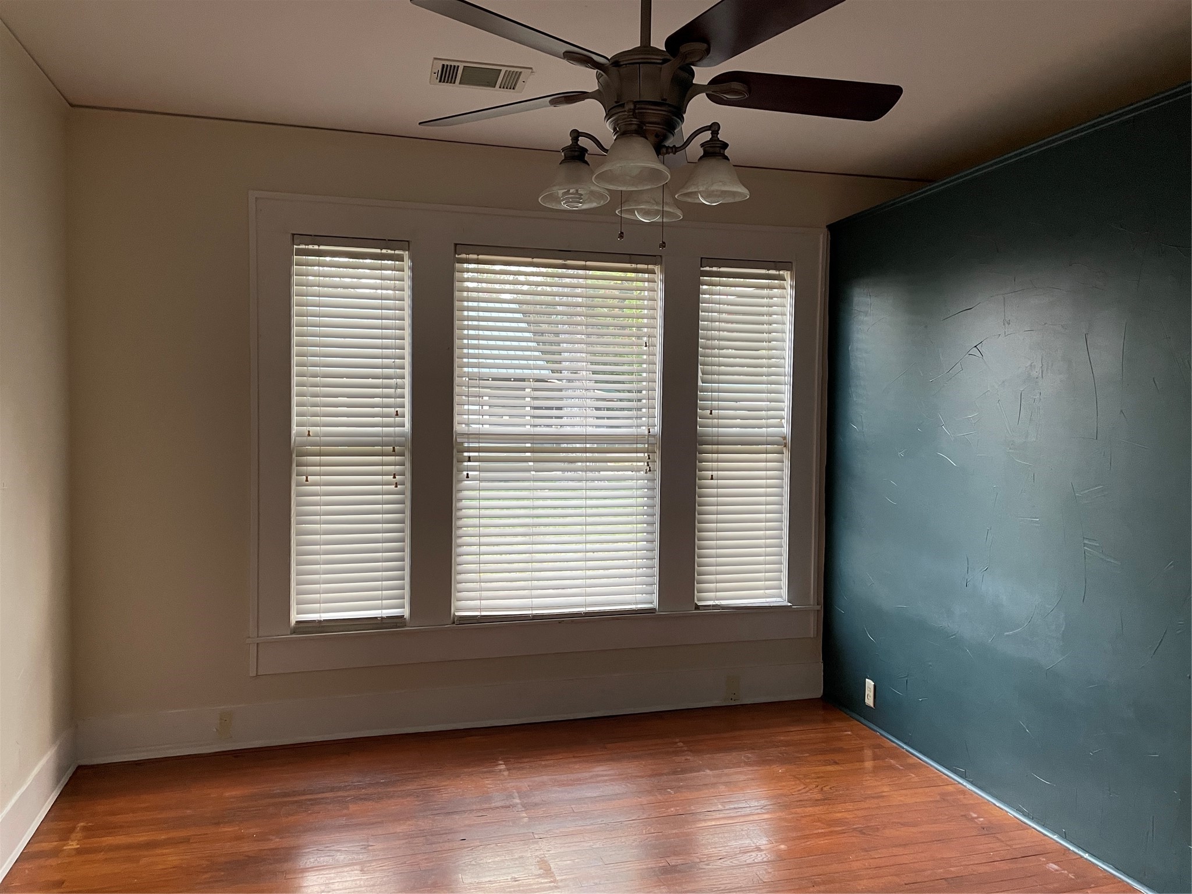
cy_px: 447
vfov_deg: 53.1
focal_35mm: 26
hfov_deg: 67.3
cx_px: 596
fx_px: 895
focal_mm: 4.2
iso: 160
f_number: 1.6
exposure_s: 1/60
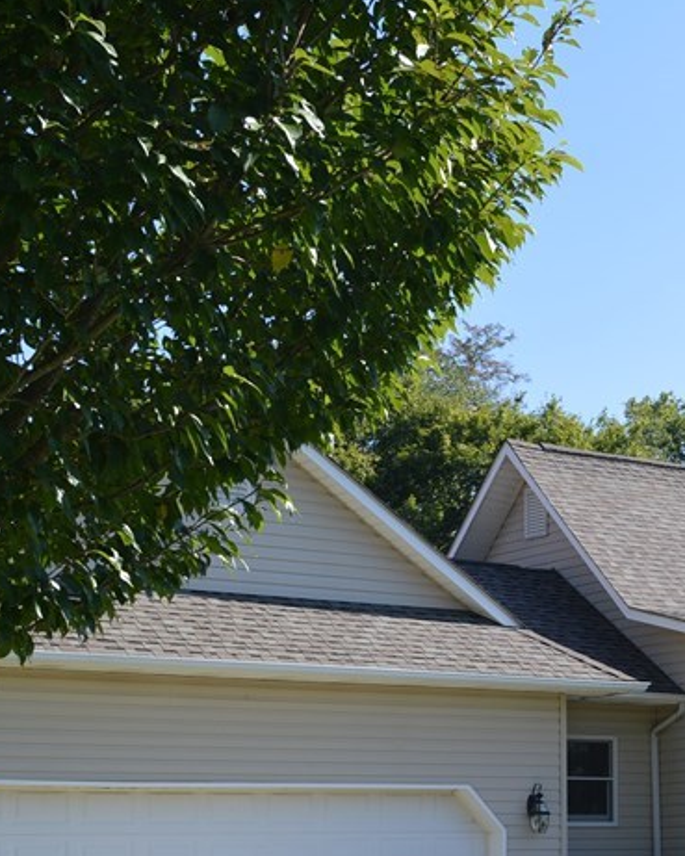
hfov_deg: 20.3
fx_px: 1849
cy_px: 605
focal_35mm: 73
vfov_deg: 25.8
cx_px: 688
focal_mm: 22
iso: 100
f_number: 6.3
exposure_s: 1/160
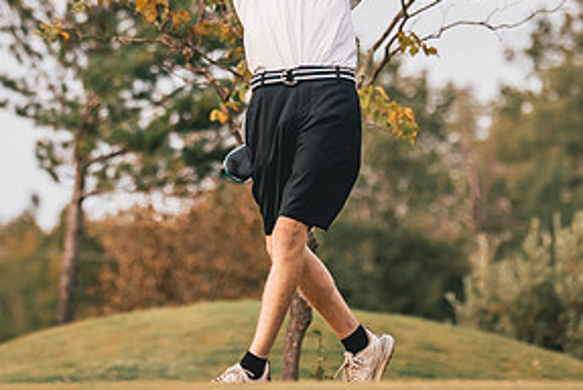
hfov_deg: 6.0
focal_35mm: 341
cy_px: 25
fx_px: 5528
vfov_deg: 4.0
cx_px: 248
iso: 400
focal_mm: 113
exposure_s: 1/3200
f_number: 2.8
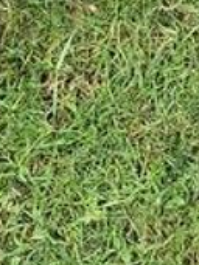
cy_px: -566
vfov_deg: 8.8
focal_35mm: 179
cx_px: 132
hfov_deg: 8.3
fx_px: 1374
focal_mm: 5.54
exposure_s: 1/780
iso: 40
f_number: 1.8
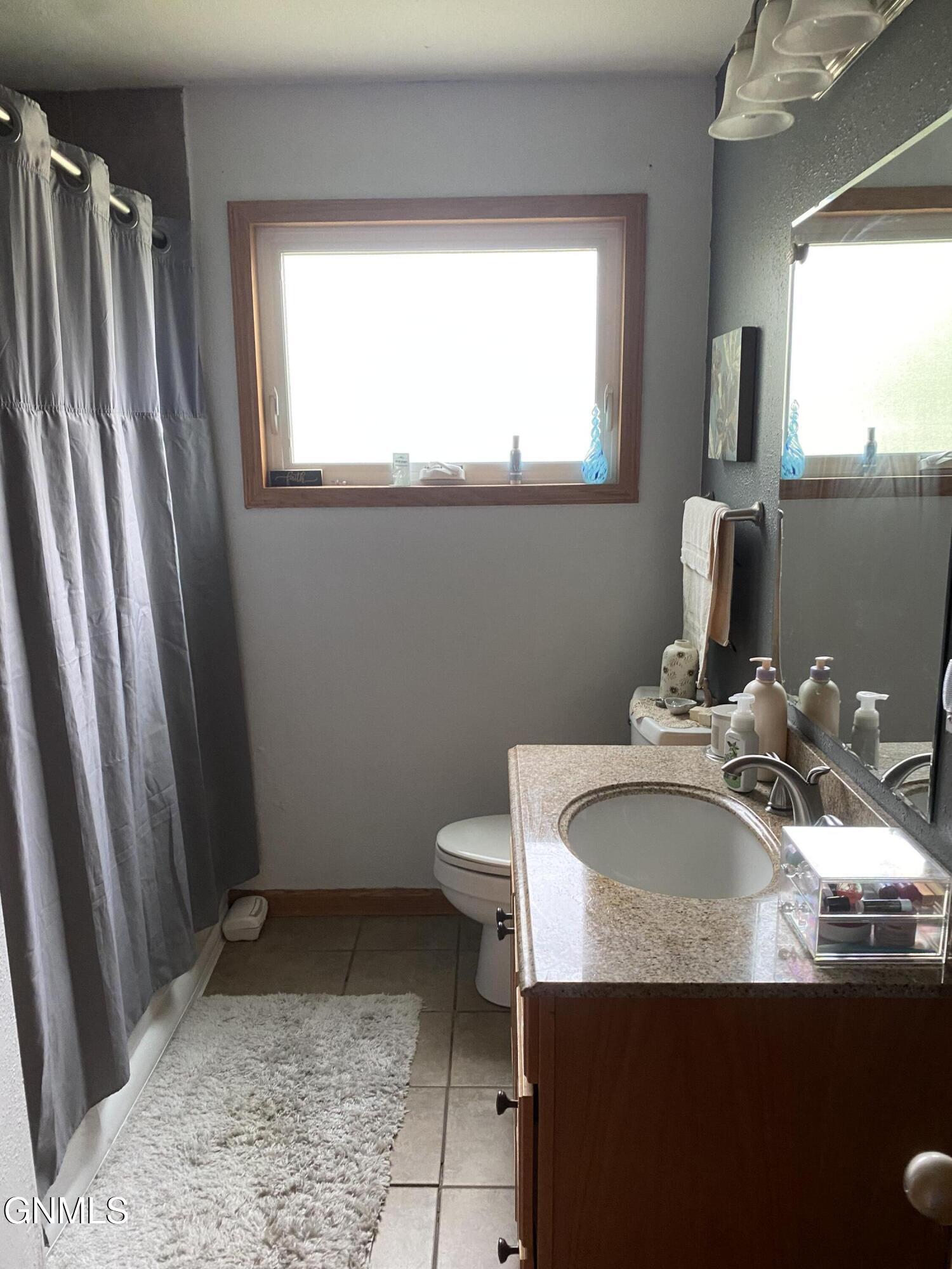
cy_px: 634
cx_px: 476
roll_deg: +0.3
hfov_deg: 53.1
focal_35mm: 26
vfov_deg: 67.3
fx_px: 953
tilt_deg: -10.9
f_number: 1.8
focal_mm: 4.25
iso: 160
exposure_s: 1/60
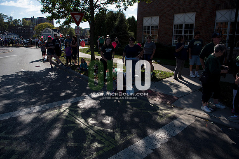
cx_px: 120
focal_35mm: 24
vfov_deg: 53.2
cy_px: 80
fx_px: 159
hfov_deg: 73.7
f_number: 4.5
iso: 250
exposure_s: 1/2000
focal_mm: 24
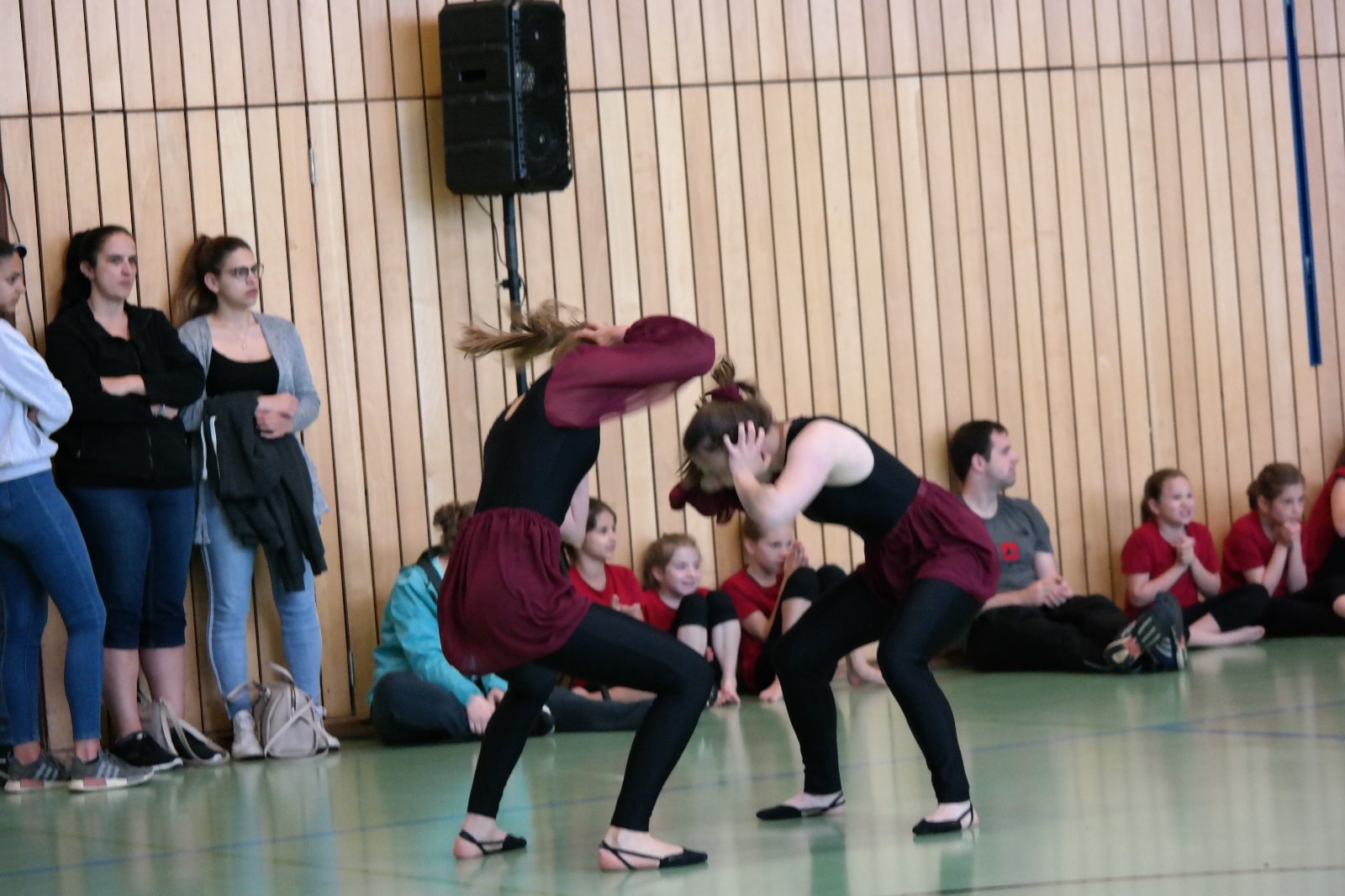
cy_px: 448
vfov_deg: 10.9
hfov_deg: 16.3
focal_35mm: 126
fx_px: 4706
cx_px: 672
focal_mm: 82
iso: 1600
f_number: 4.5
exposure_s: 1/125
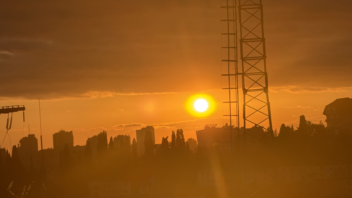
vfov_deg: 9.3
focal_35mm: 131
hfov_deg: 16.4
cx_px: 176
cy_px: 116
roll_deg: +3.6
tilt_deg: +2.4
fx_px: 1223
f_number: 2.8
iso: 50
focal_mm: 15.66
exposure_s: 1/820
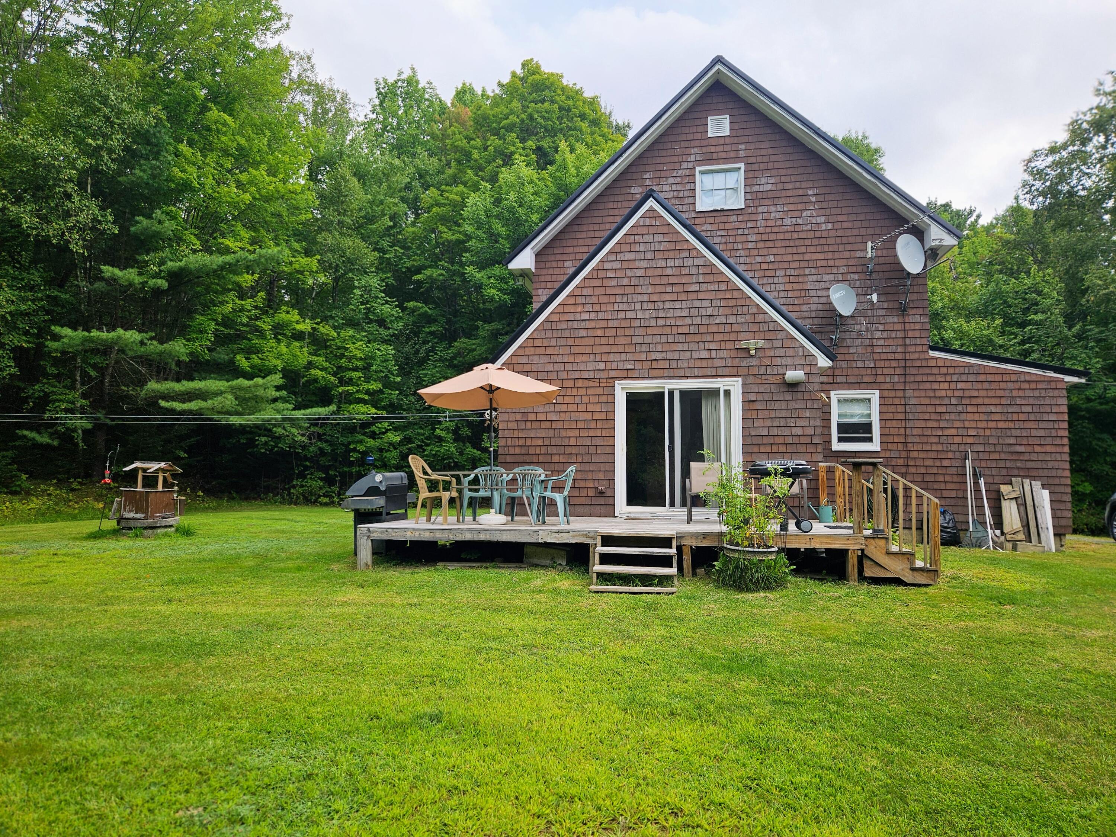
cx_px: 558
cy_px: 418
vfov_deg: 58.9
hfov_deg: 73.9
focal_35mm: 23
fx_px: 742
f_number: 1.8
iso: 25
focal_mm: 5.4
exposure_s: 1/1087
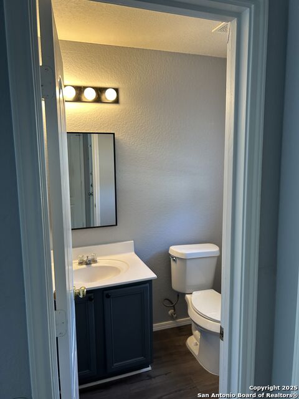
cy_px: 200
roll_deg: +0.3
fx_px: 299
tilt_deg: -8.2
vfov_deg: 67.3
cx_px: 150
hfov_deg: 53.1
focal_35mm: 26
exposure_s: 1/60
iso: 125
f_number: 1.5
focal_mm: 5.7
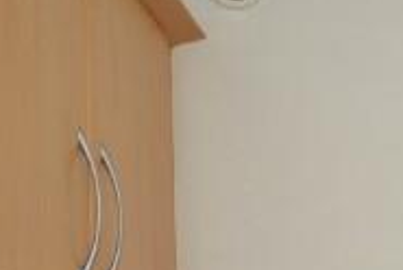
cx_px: 732
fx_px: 931
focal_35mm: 83
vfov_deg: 15.2
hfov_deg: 18.7
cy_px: 418
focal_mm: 10
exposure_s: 1/60
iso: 360
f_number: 4
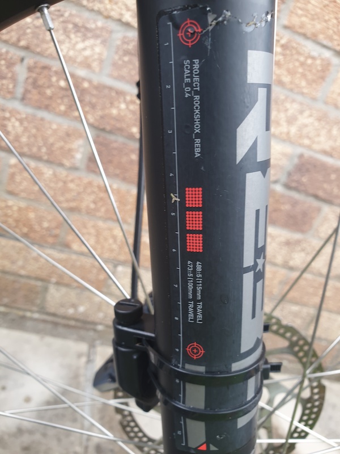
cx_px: 170
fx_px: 340
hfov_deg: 53.1
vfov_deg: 67.3
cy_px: 227
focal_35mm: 26
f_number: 2.4
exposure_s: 1/50
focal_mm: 4.3
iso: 64
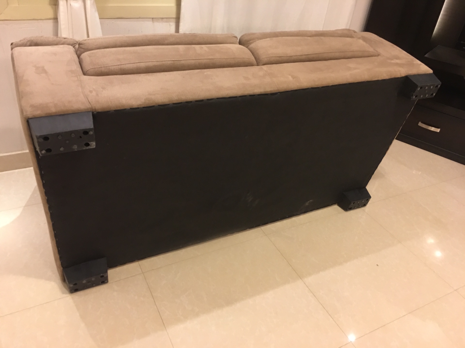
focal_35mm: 29
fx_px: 390
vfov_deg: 48.2
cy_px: 174
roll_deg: -7.3
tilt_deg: -33.3
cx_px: 232
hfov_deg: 61.7
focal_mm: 4.15
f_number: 2.2
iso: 100
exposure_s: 1/15
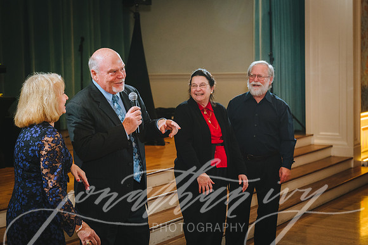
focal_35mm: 60
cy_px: 116
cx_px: 196
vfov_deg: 22.6
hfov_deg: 33.3
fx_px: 615
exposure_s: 1/160
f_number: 3.5
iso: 1250
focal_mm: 56
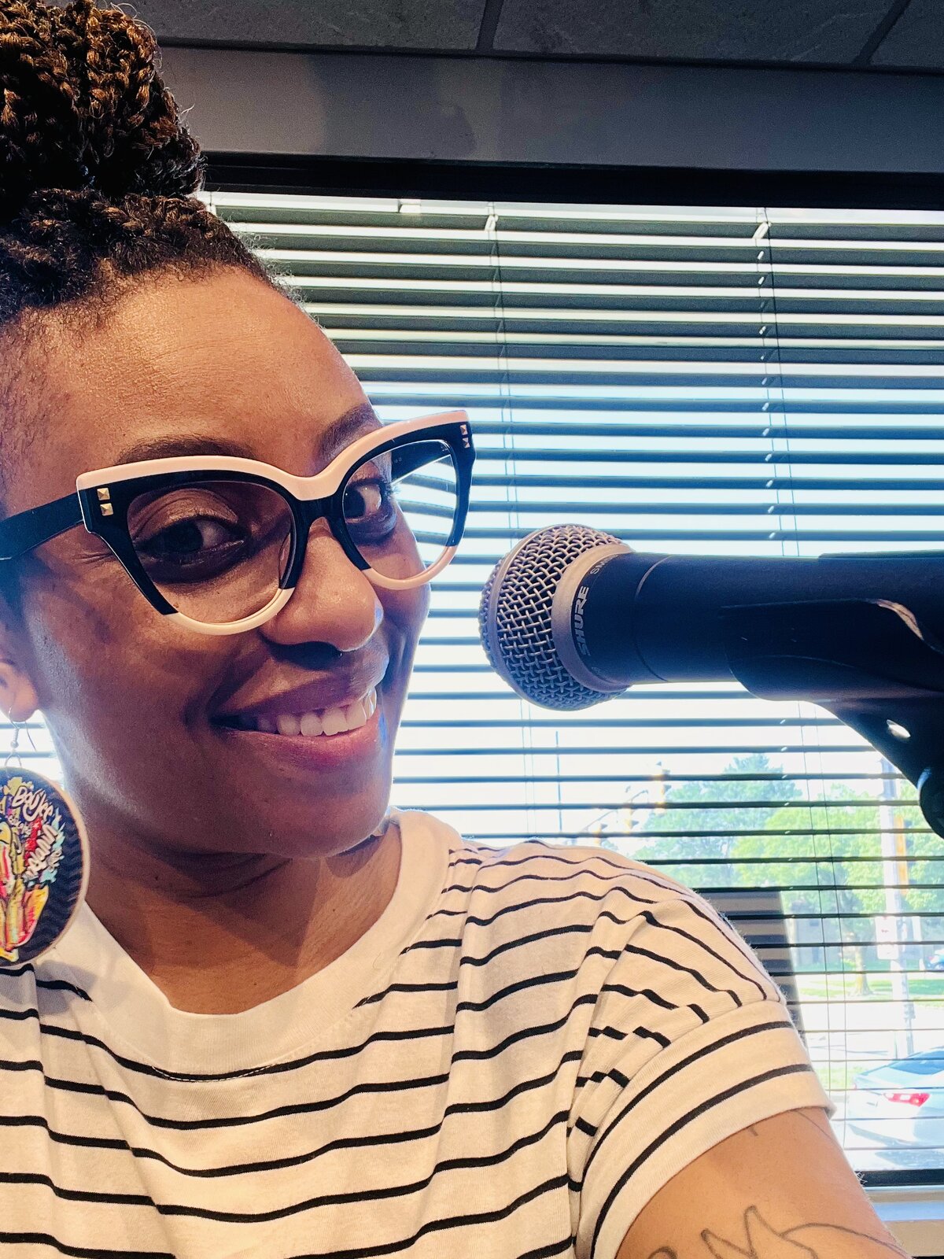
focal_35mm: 30
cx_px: 472
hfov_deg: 46.8
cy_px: 630
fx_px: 1091
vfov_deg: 60.0
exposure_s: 1/60
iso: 64
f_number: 2.2
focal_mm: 2.71
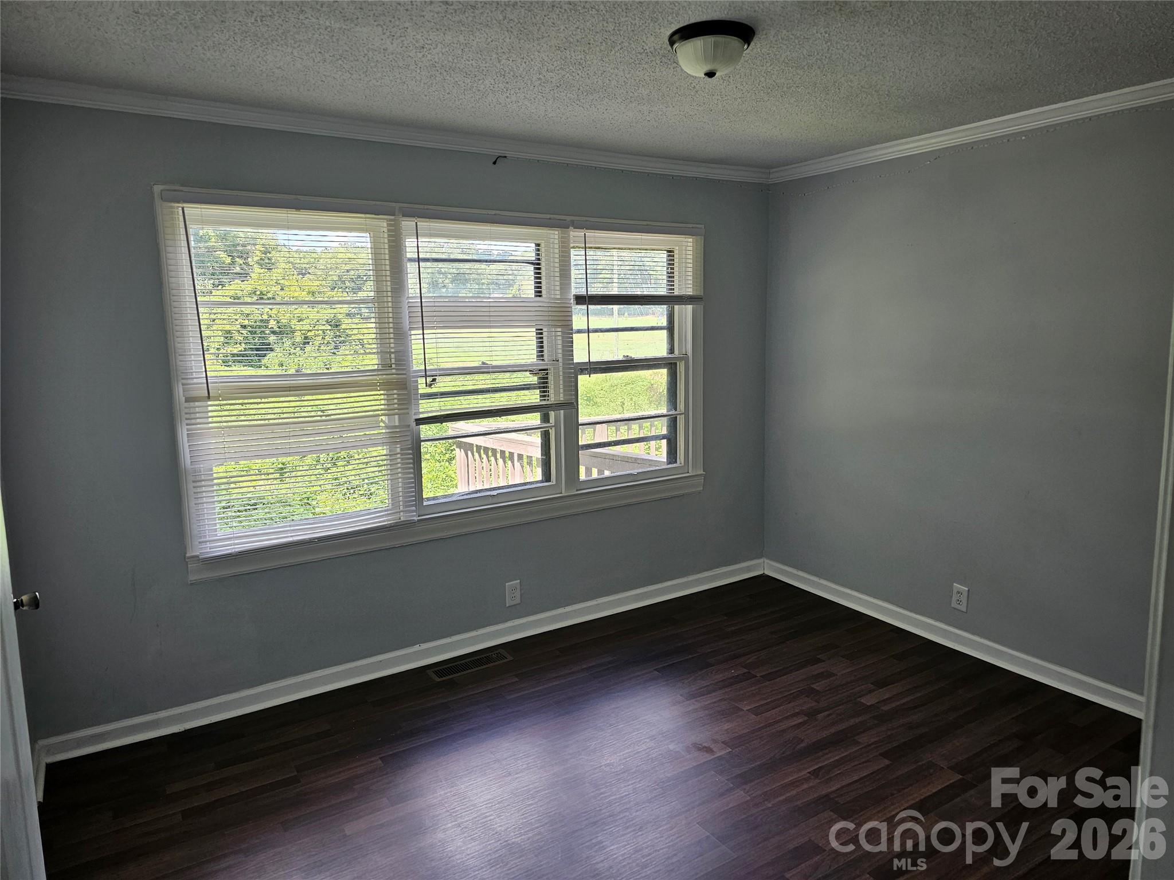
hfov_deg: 73.9
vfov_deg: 58.9
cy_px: 440
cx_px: 587
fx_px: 780
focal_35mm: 23
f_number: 1.7
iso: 100
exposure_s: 1/180
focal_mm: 6.3
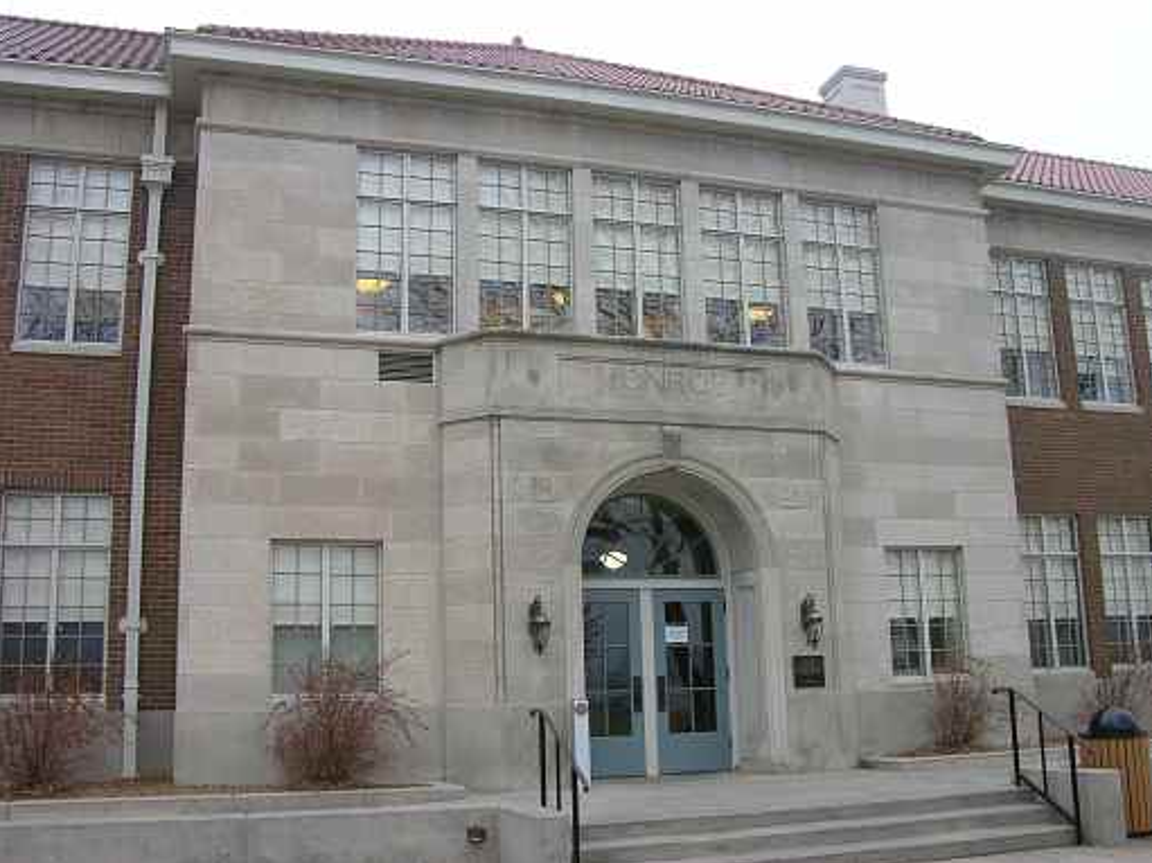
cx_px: 587
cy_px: 435
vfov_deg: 39.6
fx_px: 1198
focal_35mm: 36
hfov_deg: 51.4
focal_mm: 8.9
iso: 50
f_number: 4
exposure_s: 1/81.3
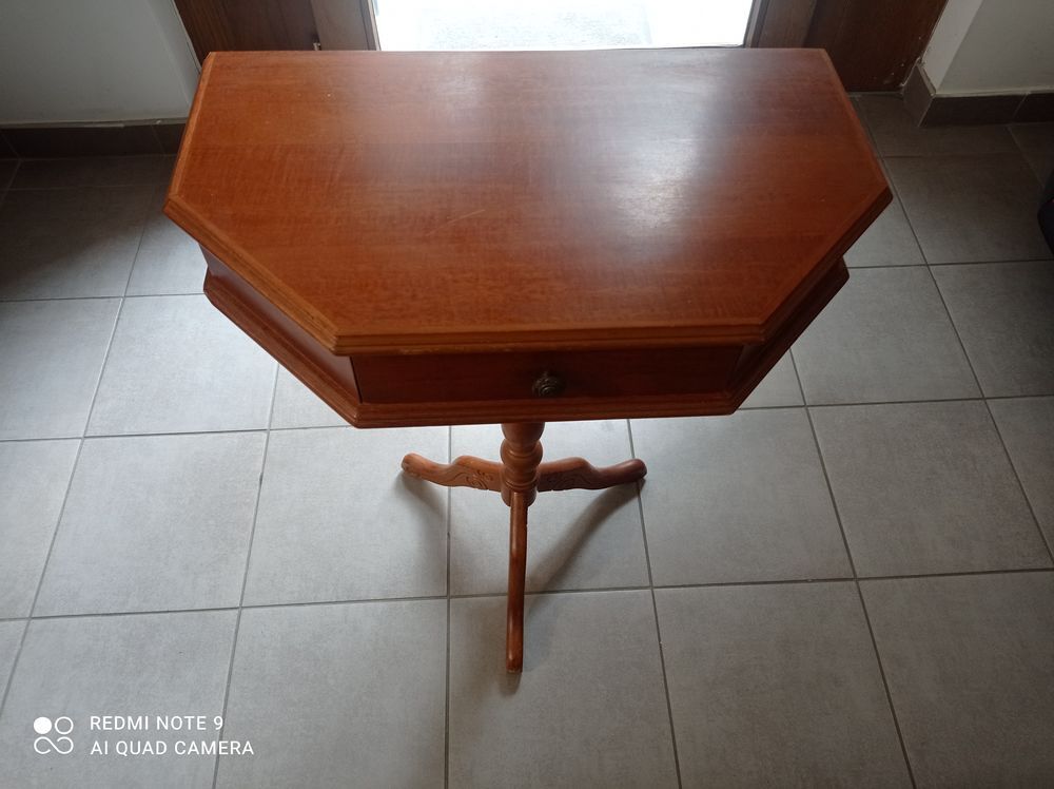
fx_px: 852
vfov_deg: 49.7
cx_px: 527
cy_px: 394
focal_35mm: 28
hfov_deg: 63.5
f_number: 1.79
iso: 189
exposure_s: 1/50
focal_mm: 4.74
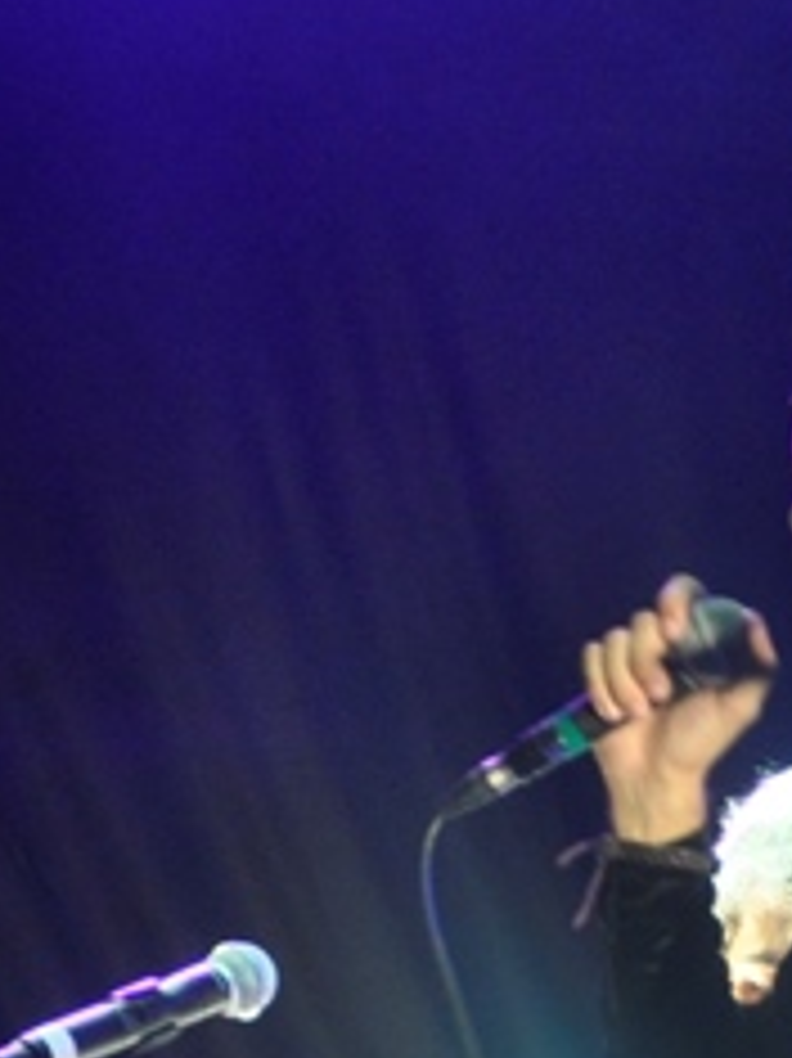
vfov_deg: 5.9
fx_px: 10198
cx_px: 1174
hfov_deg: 4.4
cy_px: 1207
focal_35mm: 334
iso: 800
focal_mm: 58
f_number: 5
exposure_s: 1/40
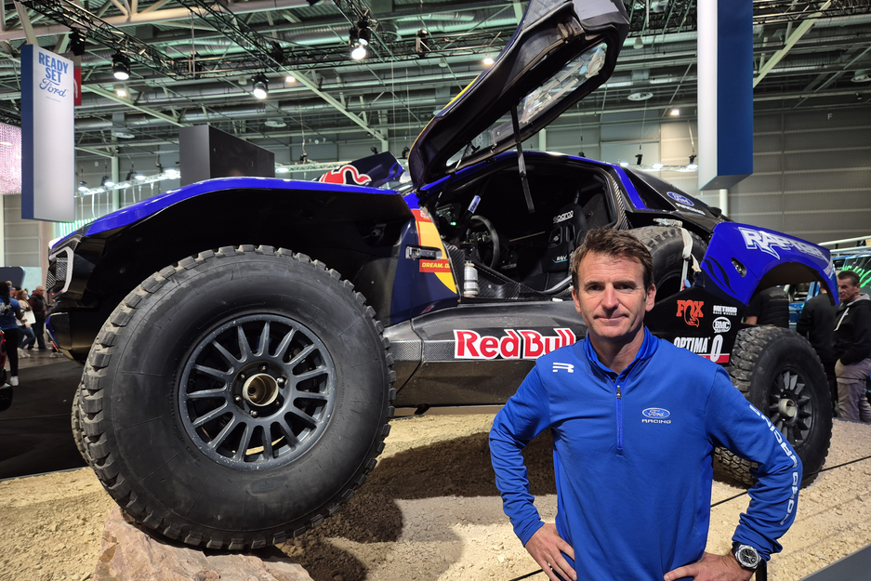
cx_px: 435
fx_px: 581
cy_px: 290
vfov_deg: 53.2
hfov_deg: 73.7
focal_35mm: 24
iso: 100
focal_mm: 5.4
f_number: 1.8
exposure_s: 1/53
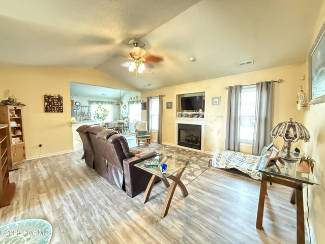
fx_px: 132
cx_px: 162
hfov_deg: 102.0
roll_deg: +0.0
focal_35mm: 14
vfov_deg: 85.7
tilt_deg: -3.4
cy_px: 122
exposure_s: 1/30
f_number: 2.2
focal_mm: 2.22
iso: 1600
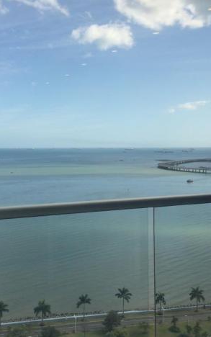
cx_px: 67
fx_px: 386
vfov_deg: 47.2
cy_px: 172
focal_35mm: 42
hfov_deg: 30.3
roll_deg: -2.5
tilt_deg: -4.2
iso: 32
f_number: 2.2
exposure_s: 1/1325
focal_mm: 4.15
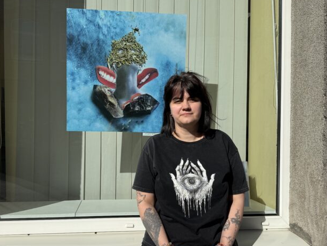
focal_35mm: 30
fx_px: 284
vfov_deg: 46.8
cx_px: 142
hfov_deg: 59.7
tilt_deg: +0.5
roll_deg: -0.7
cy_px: 130
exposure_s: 1/9091
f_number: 1.78
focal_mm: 6.76
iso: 80
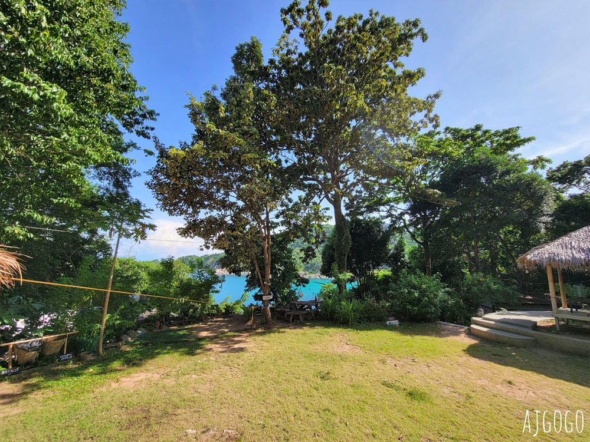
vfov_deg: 89.9
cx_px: 295
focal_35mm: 13
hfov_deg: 106.2
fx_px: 222
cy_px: 221
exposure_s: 1/1044
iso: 50
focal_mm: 2.2
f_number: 2.2
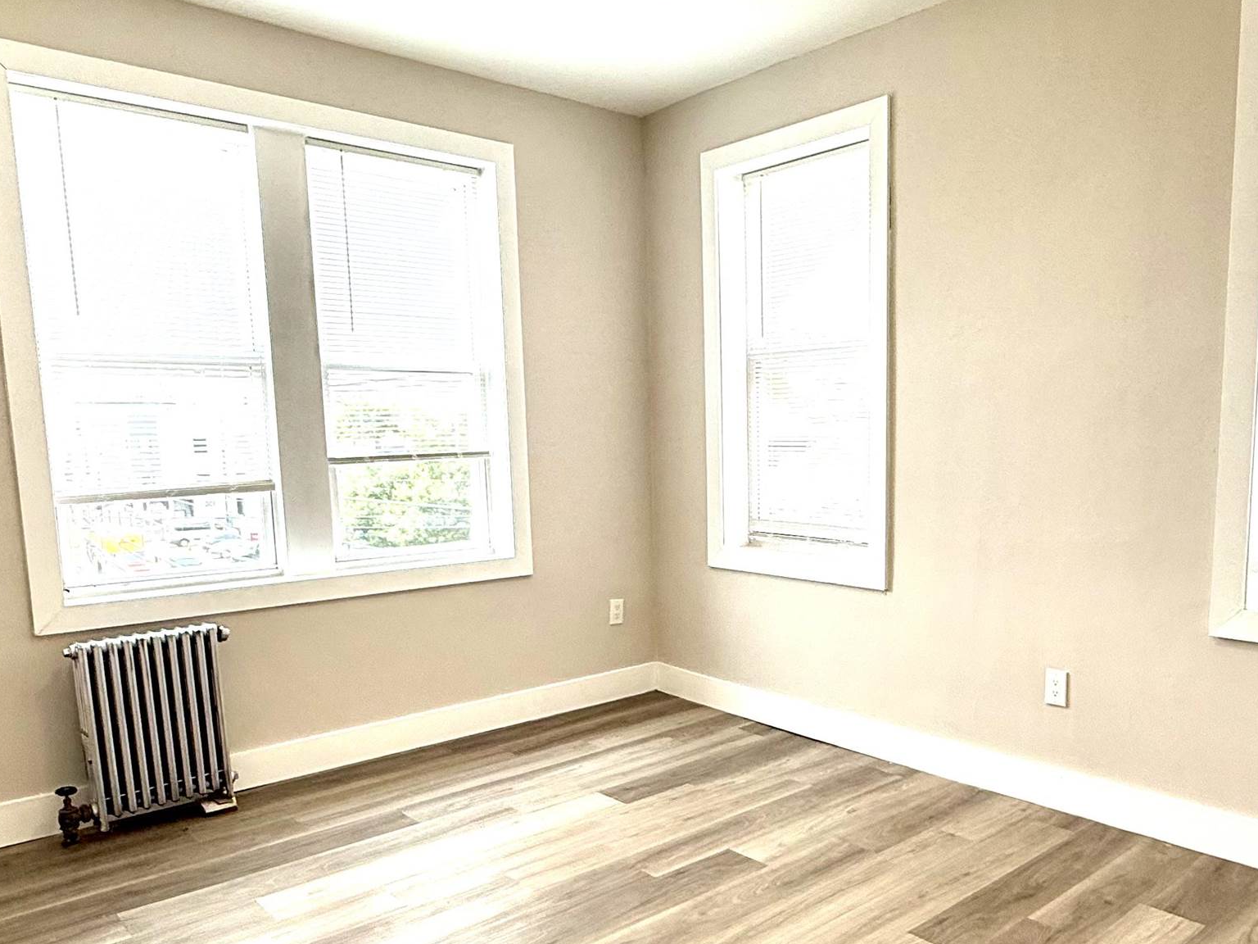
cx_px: 749
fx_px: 1018
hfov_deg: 62.9
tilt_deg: -8.1
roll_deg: +0.9
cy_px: 582
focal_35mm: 28
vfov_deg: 49.3
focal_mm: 2.22
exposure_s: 1/200
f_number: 2.2
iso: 64
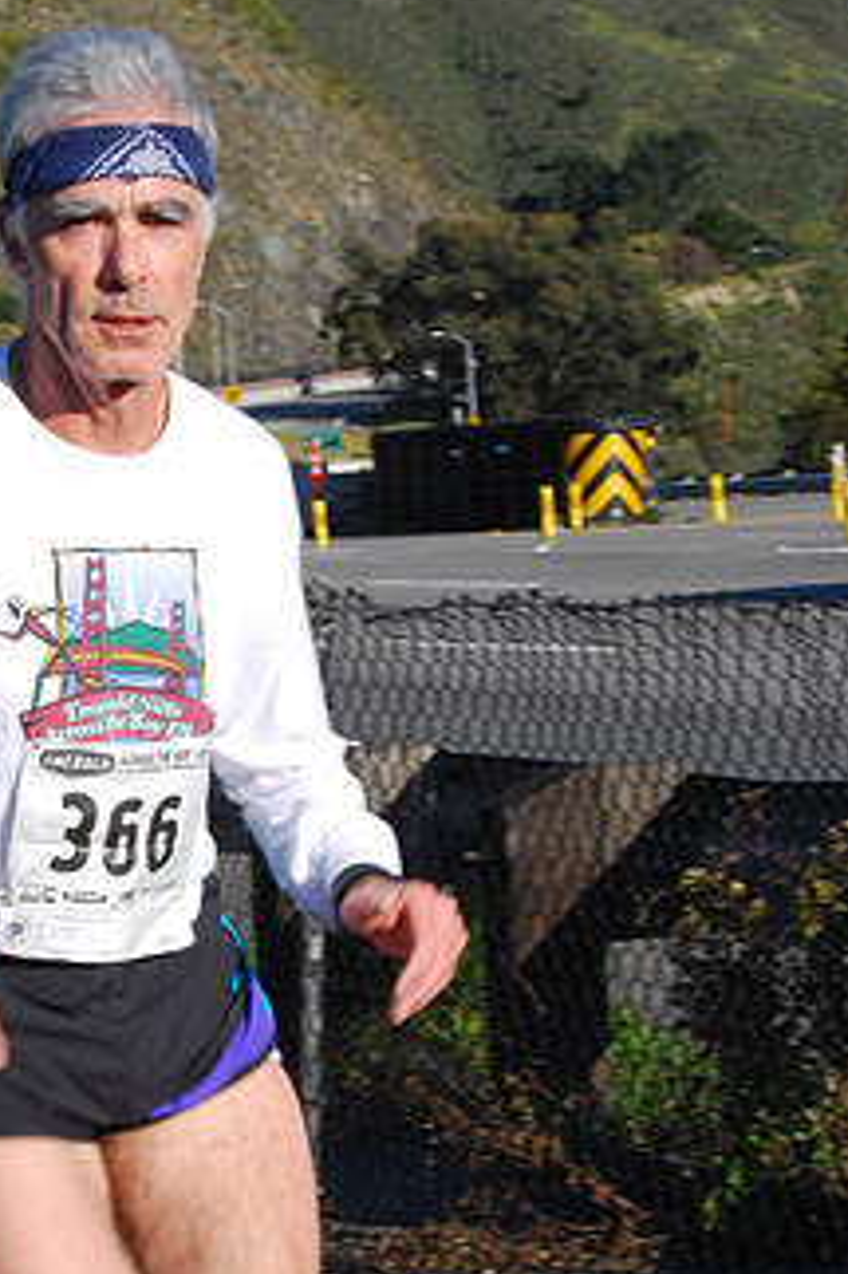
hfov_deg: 8.4
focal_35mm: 162
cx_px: 99
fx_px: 5730
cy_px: 891
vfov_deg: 12.7
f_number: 22
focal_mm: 60
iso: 400
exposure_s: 1/125
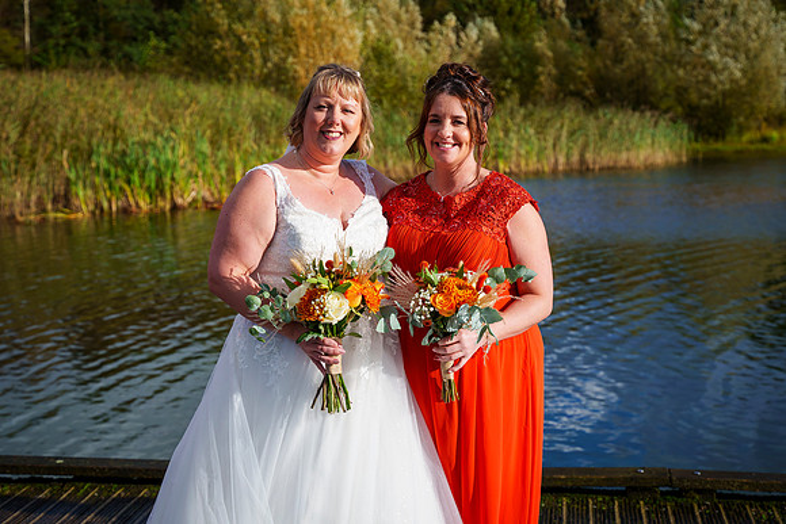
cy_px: 222
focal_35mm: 66
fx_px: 1434
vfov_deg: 20.7
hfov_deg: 30.7
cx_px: 402
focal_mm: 56
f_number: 4.5
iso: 250
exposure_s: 1/2500
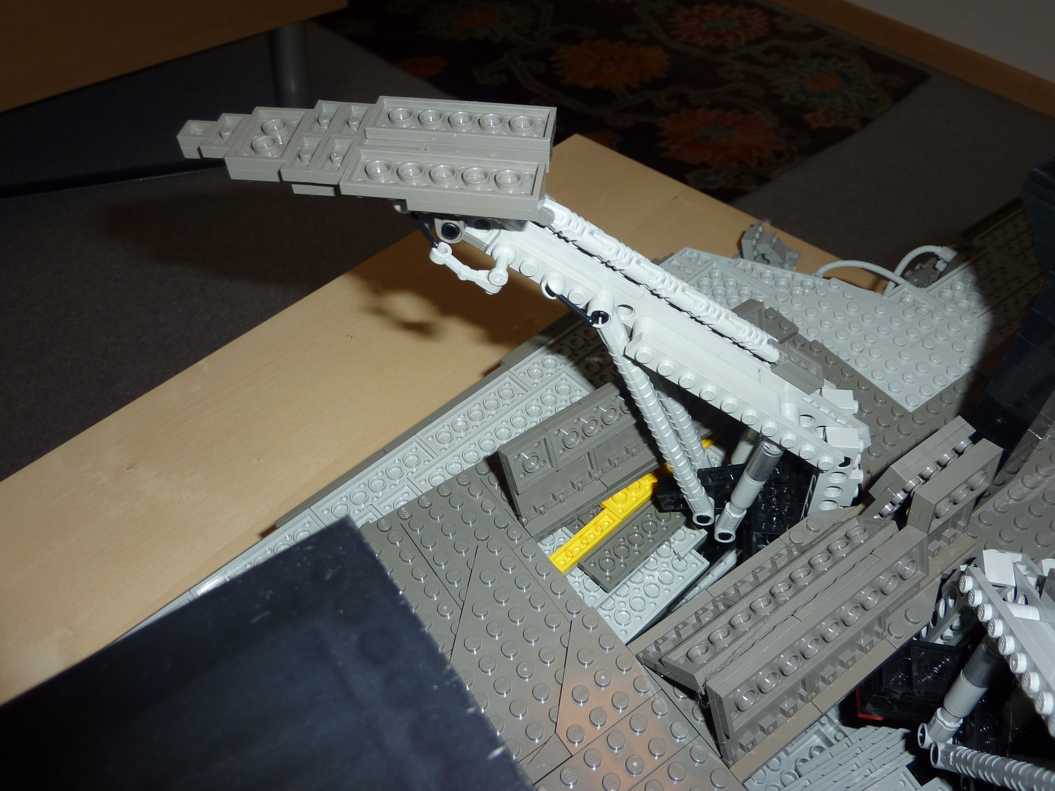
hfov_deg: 65.3
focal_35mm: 27
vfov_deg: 51.4
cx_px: 528
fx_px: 823
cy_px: 396
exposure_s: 1/30
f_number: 3.3
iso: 100
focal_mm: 4.4
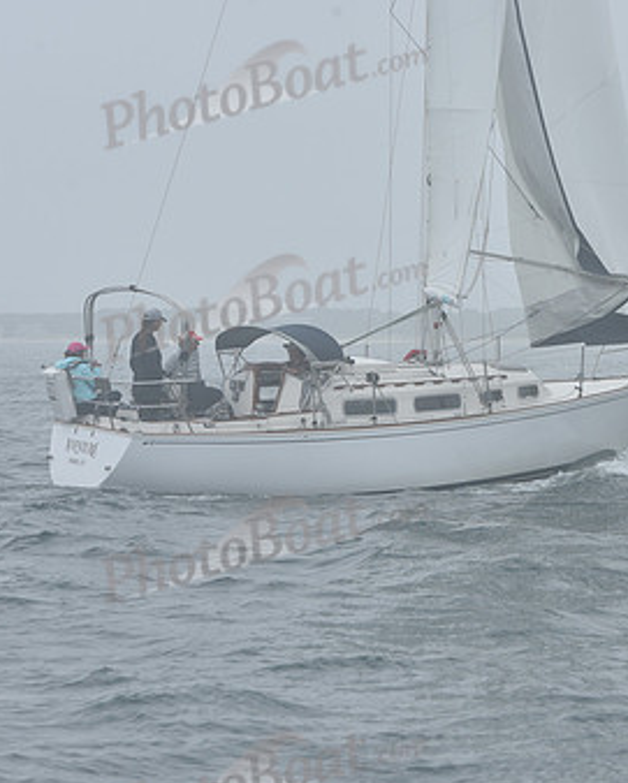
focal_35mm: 177
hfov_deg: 8.7
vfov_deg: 10.9
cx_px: 549
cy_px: 390
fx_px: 4107
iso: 250
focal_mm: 110
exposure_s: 1/800
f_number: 10
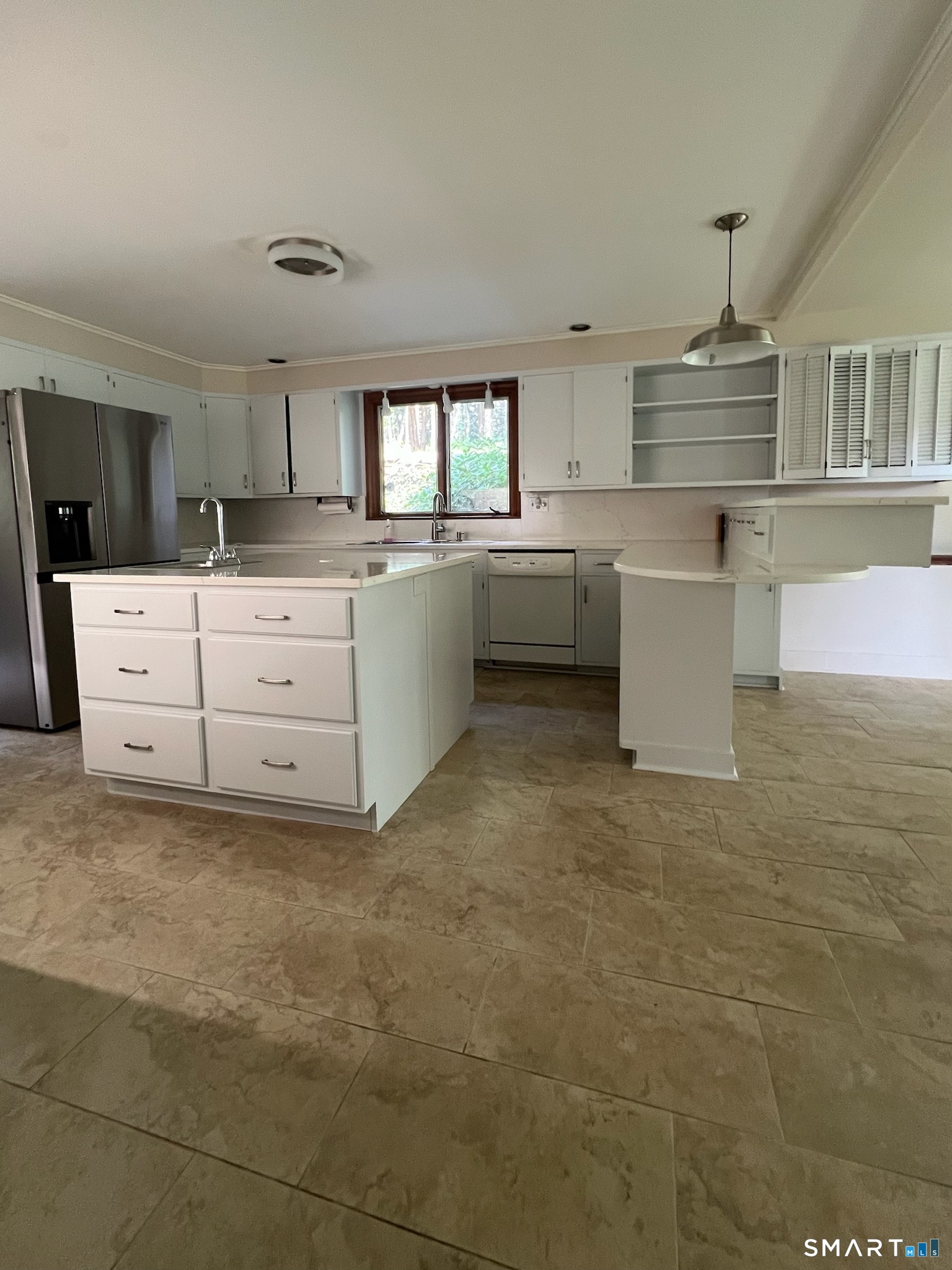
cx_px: 476
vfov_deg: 106.2
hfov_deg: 89.9
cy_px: 635
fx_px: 477
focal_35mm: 13
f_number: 1.8
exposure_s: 1/60
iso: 320
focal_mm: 1.57
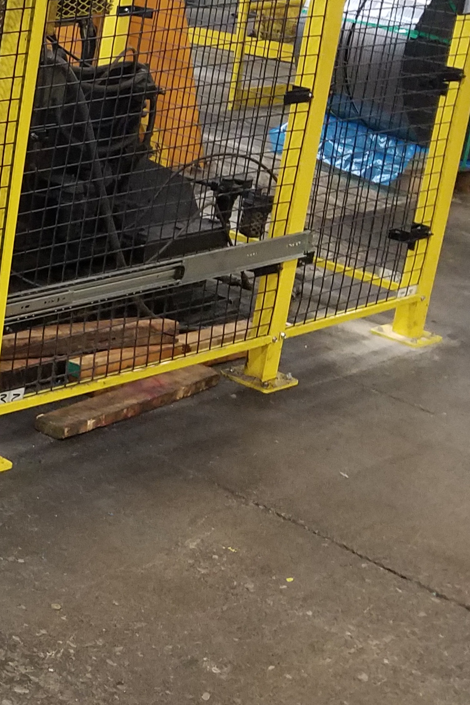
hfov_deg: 15.8
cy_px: 241
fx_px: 1390
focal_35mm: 71
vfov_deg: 28.3
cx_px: -418
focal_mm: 4.2
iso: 200
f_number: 1.7
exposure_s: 1/11
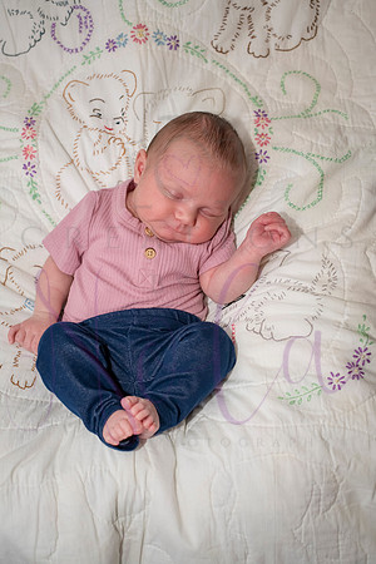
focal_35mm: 50
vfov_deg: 39.6
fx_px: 783
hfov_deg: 27.0
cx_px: 188
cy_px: 282
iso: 800
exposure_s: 1/250
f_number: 4
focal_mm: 50
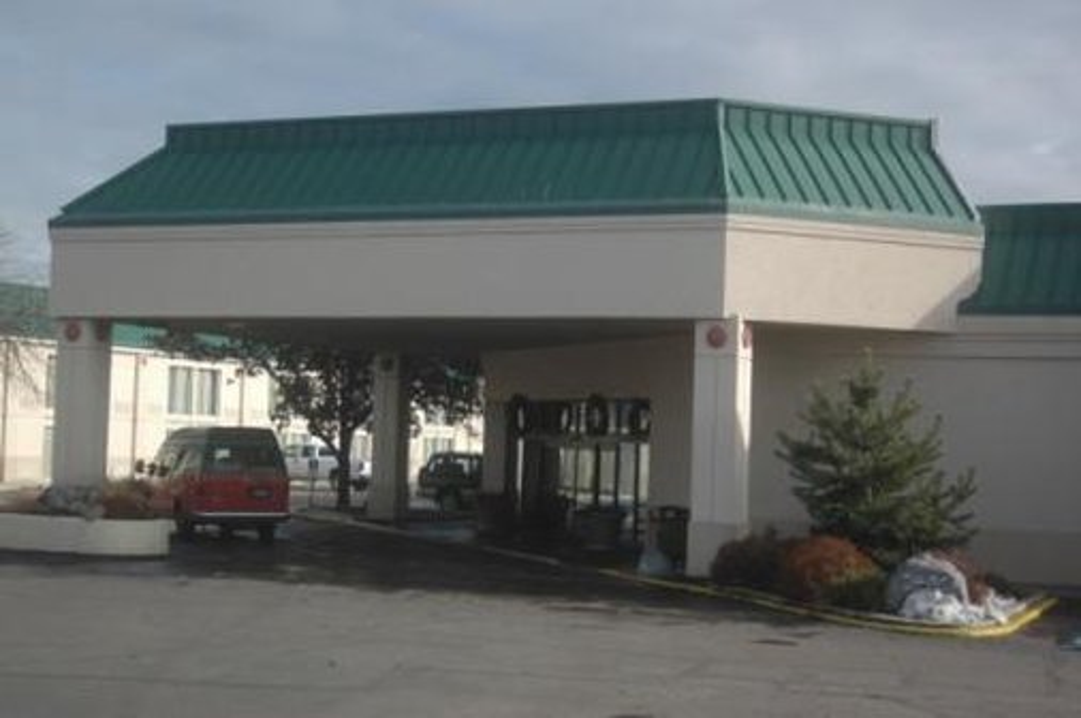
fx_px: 1799
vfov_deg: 22.6
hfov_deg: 33.4
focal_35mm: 60
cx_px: 540
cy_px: 359
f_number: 4
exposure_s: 1/1250
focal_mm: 40
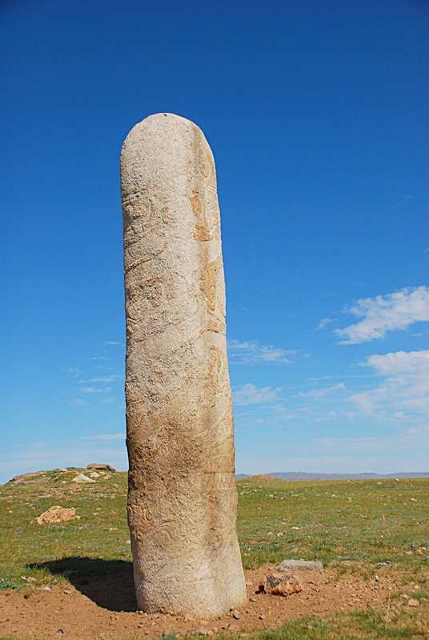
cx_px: 214
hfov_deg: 32.0
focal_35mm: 42
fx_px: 748
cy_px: 320
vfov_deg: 46.3
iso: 400
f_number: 5.6
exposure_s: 1/2500
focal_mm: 28
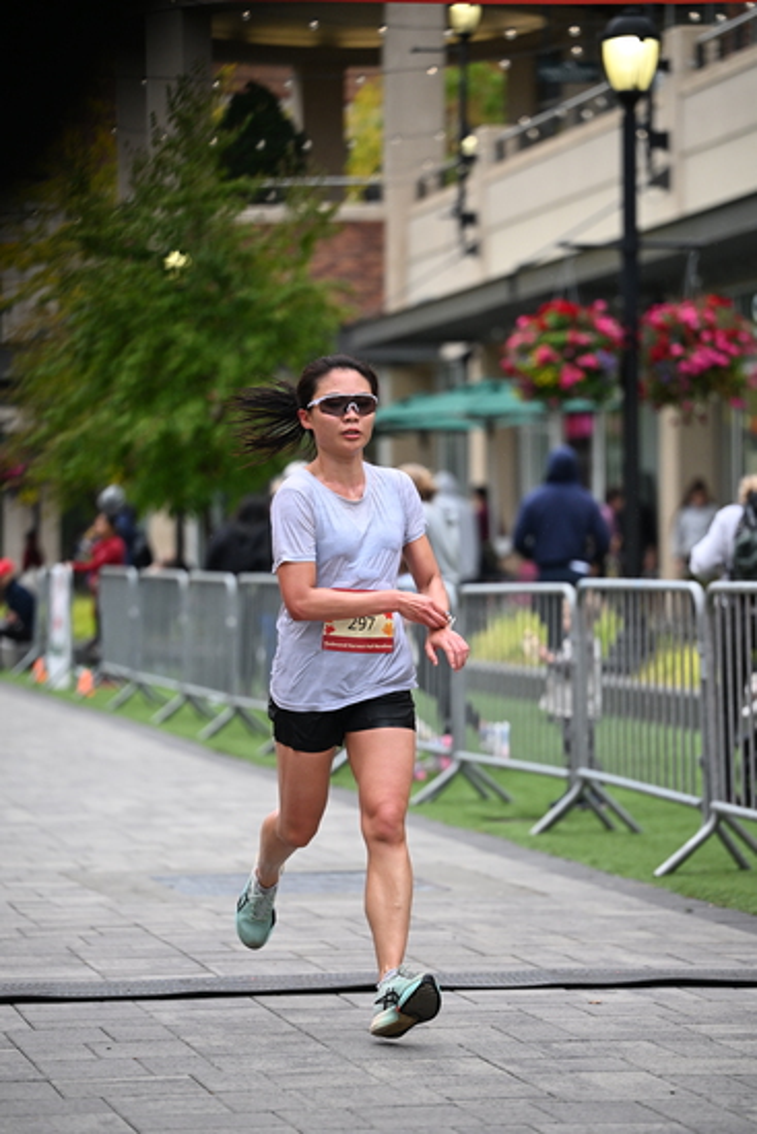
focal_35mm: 120
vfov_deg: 17.1
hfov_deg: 11.4
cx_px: 378
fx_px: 3782
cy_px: 567
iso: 1250
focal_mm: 120
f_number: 2.8
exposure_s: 1/2500
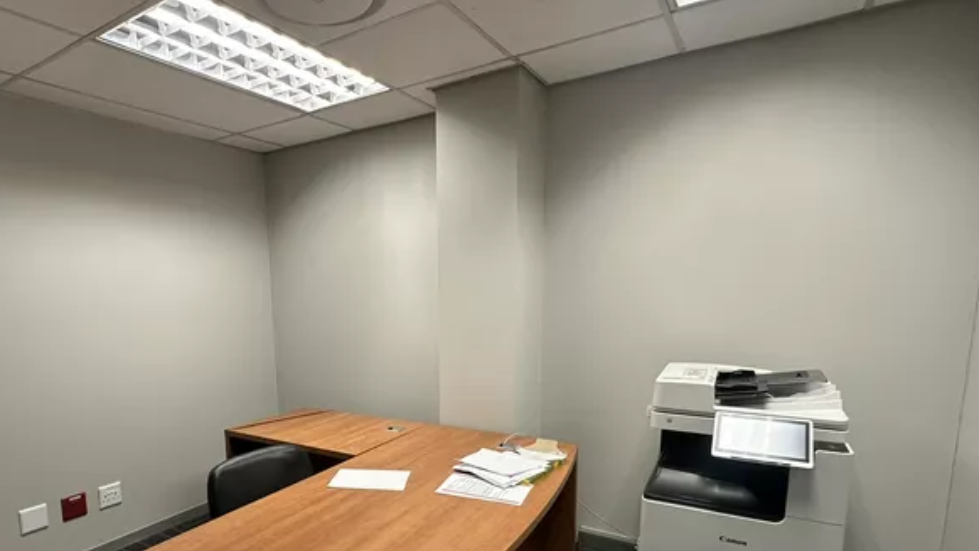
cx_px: 388
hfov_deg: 82.7
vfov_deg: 52.5
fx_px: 545
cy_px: 371
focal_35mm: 21
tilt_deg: -8.6
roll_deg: +0.9
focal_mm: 2.22
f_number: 2.2
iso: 200
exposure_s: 1/100
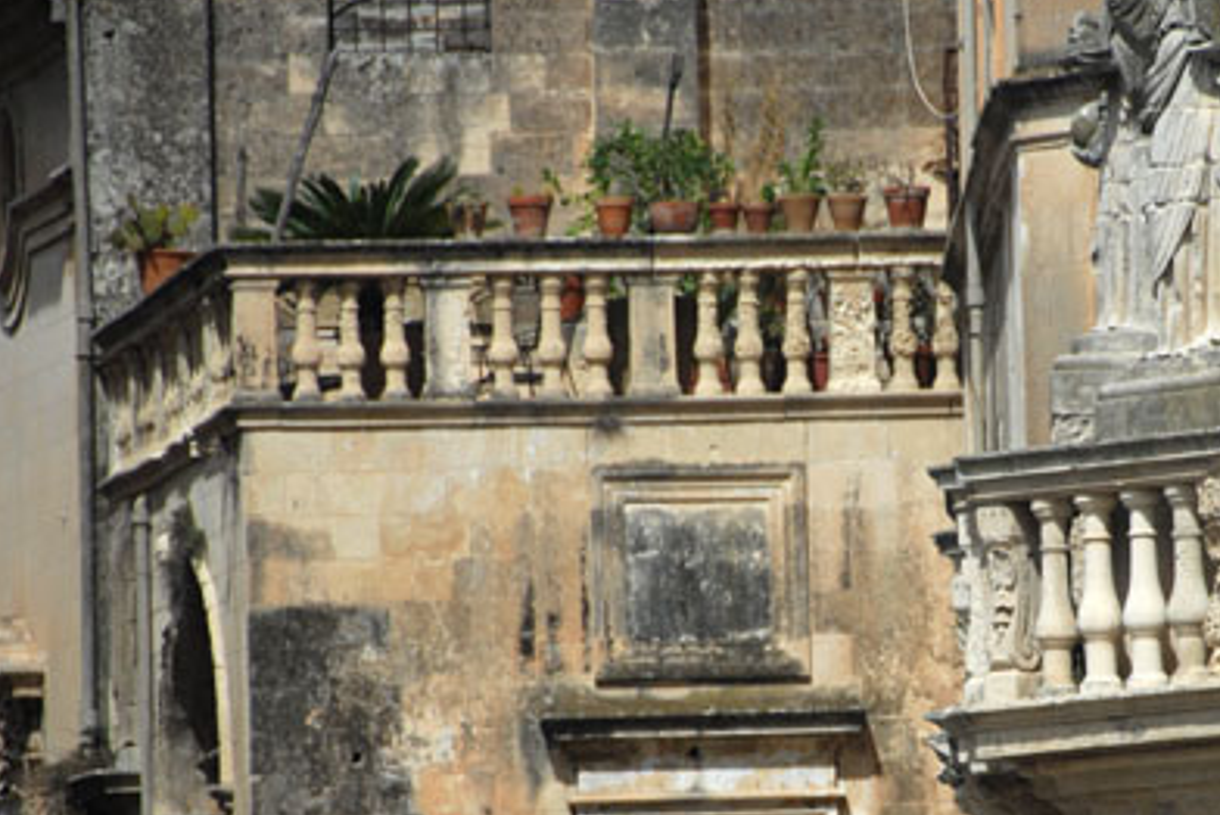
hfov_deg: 4.3
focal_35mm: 475
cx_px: 952
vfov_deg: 2.9
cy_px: 624
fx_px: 16109
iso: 200
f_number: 5.6
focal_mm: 200
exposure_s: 1/500
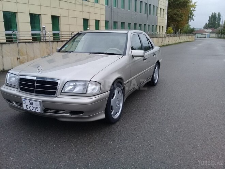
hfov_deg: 58.4
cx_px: 112
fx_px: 201
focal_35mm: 31
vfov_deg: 45.4
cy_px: 84
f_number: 2.2
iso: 50
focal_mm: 3.3
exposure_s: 1/199
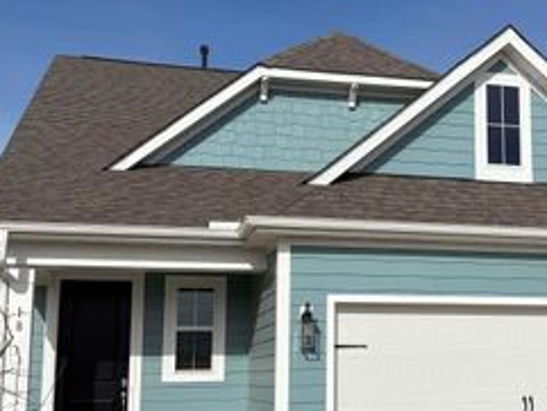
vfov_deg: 27.0
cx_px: 388
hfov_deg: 35.0
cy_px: 244
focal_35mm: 54
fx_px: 854
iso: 50
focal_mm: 5.96
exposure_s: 1/8850
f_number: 1.6
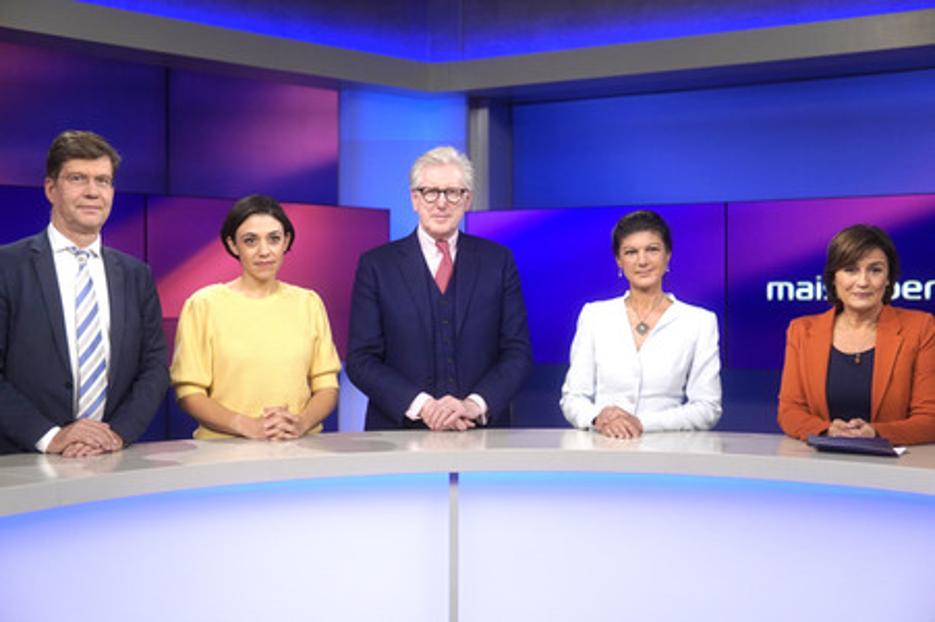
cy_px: 311
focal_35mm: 45
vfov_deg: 29.8
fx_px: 1168
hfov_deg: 43.6
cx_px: 468
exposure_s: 1/640
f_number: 1.4
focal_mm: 30
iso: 640
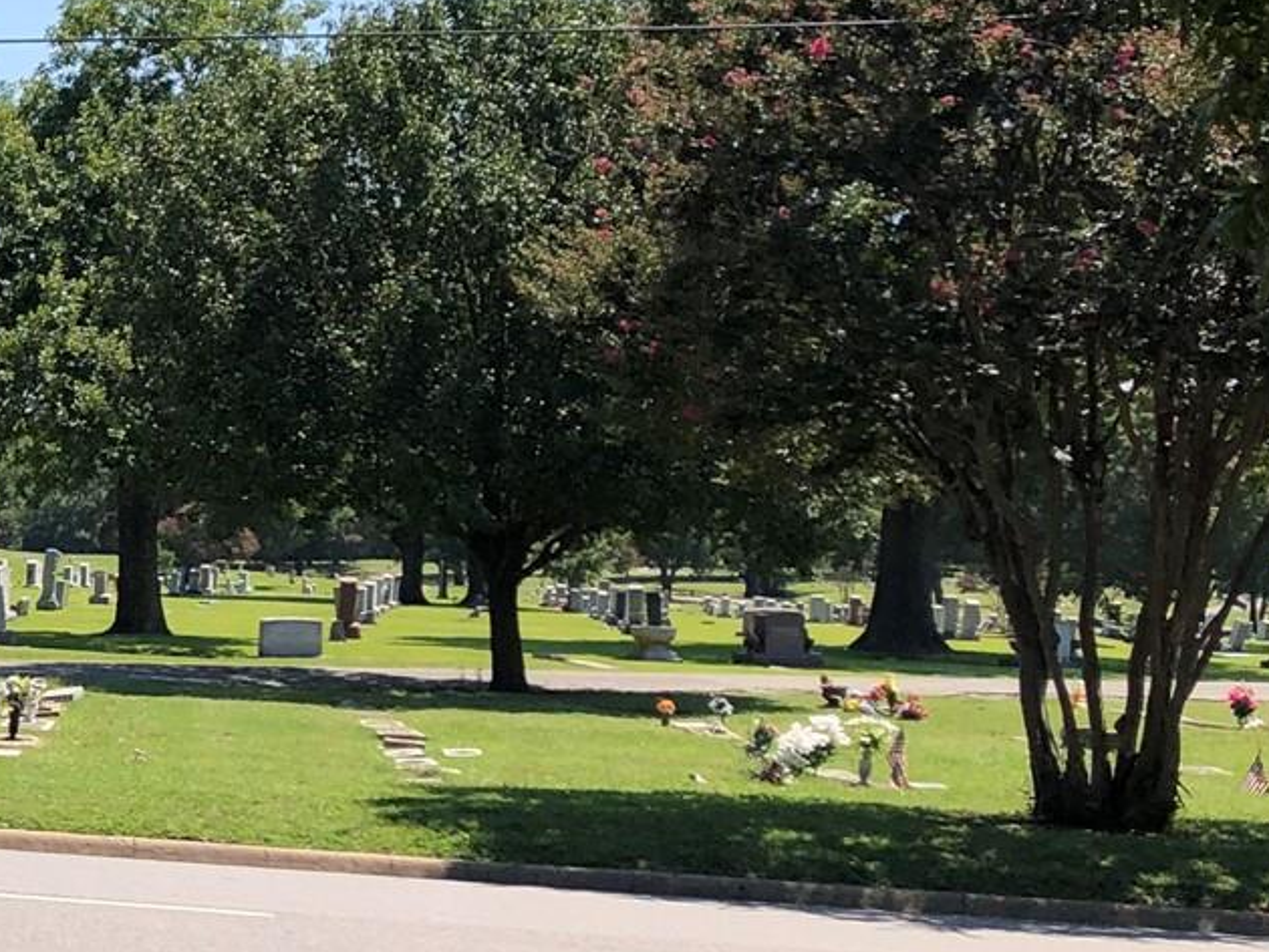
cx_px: -735
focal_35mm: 91
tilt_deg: -3.2
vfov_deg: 16.2
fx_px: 3337
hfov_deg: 18.6
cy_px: 636
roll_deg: -1.8
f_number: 1.8
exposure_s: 1/1517
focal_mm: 3.99
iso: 20
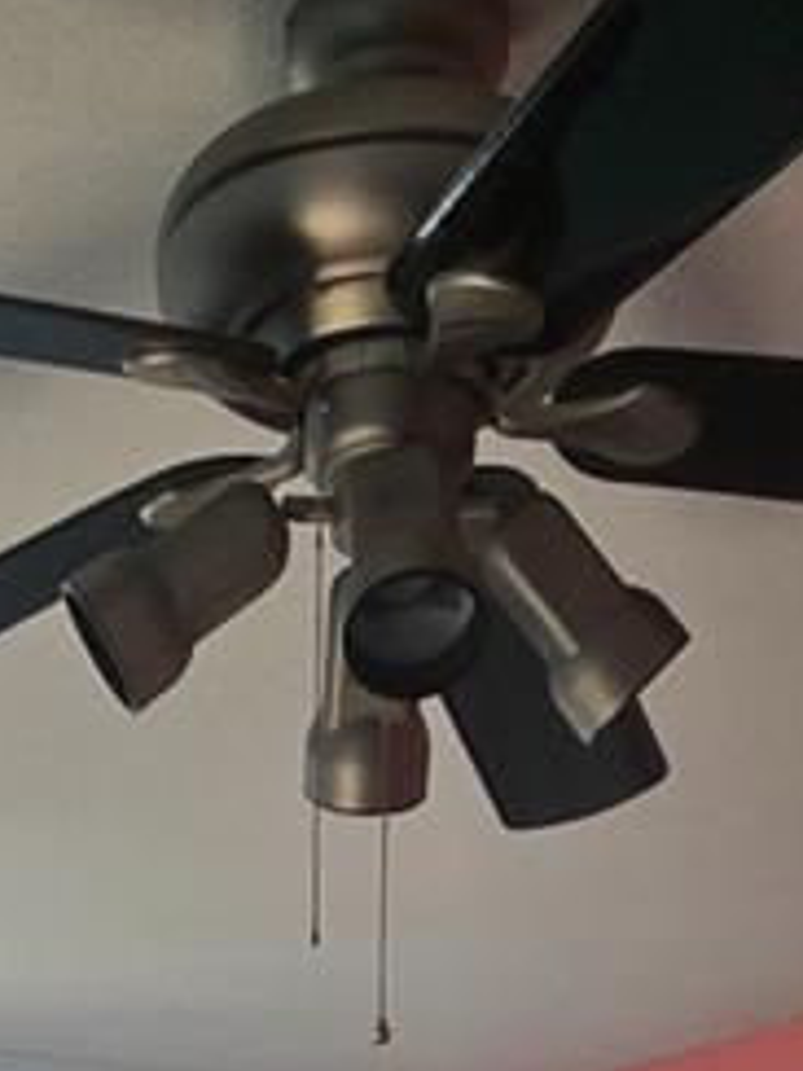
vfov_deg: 16.7
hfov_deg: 18.2
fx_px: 2474
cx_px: 134
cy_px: 2265
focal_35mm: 80
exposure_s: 1/143
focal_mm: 2.2
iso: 50
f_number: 2.2
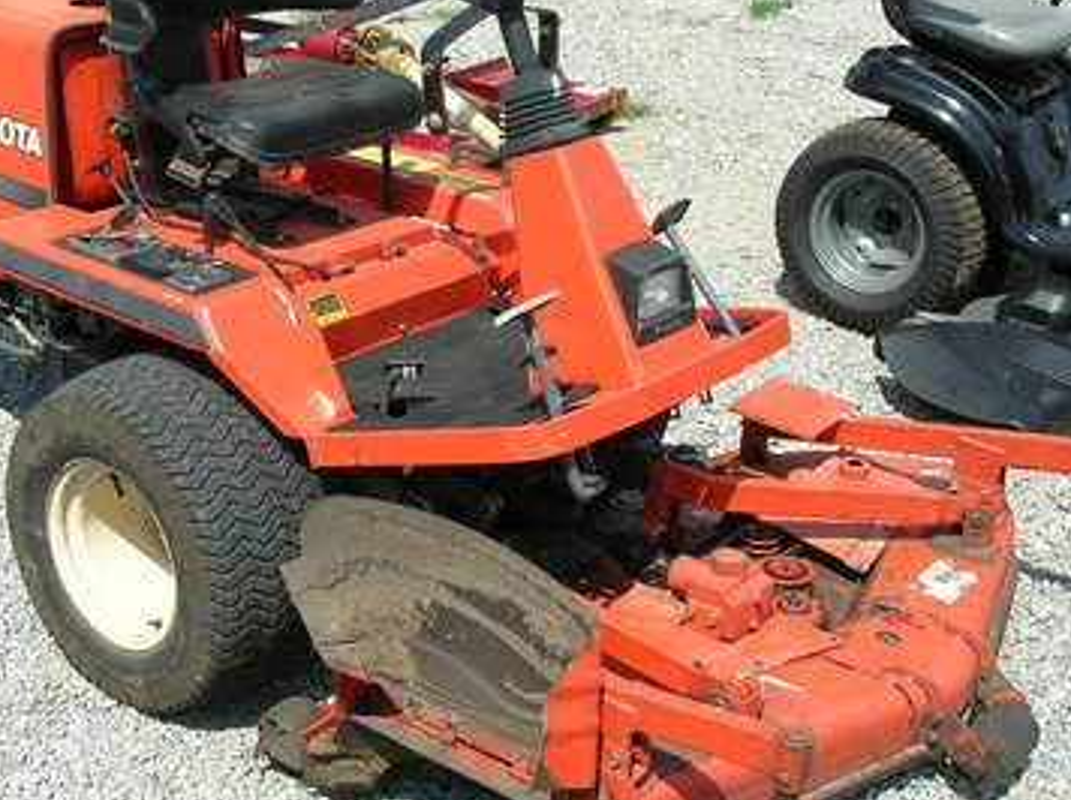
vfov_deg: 26.5
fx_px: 1699
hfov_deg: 34.6
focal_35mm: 55
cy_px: 353
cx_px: 355
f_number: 3.7
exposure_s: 1/568
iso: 50
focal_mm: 6
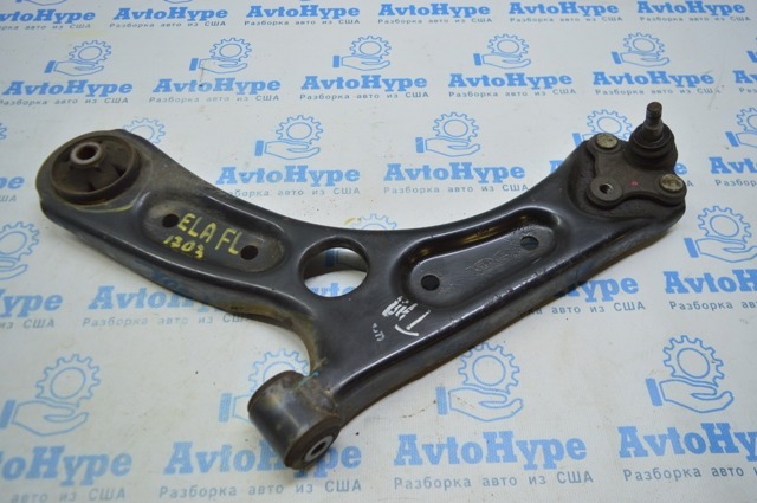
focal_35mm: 27
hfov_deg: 67.4
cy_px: 252
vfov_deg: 47.8
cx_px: 378
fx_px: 567
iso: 400
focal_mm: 18
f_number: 3.5
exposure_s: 1/100
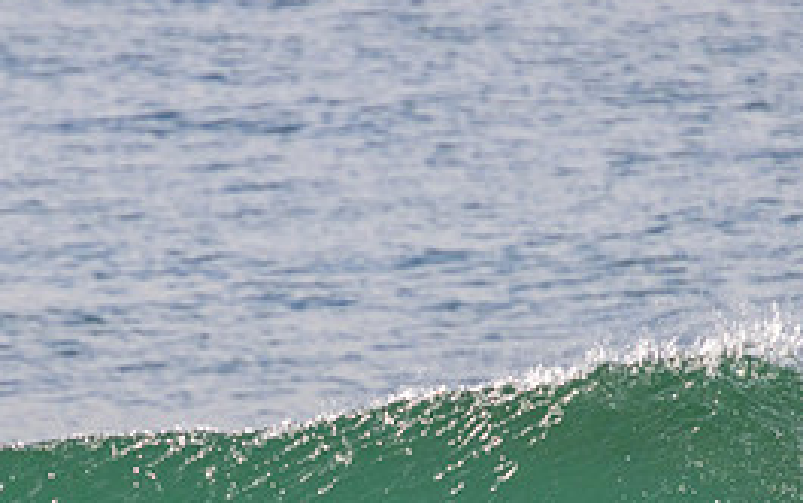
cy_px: 541
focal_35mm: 1784
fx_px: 39067
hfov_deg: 1.2
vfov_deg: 0.7
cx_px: 418
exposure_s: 1/2000
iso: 1250
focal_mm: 800
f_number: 11
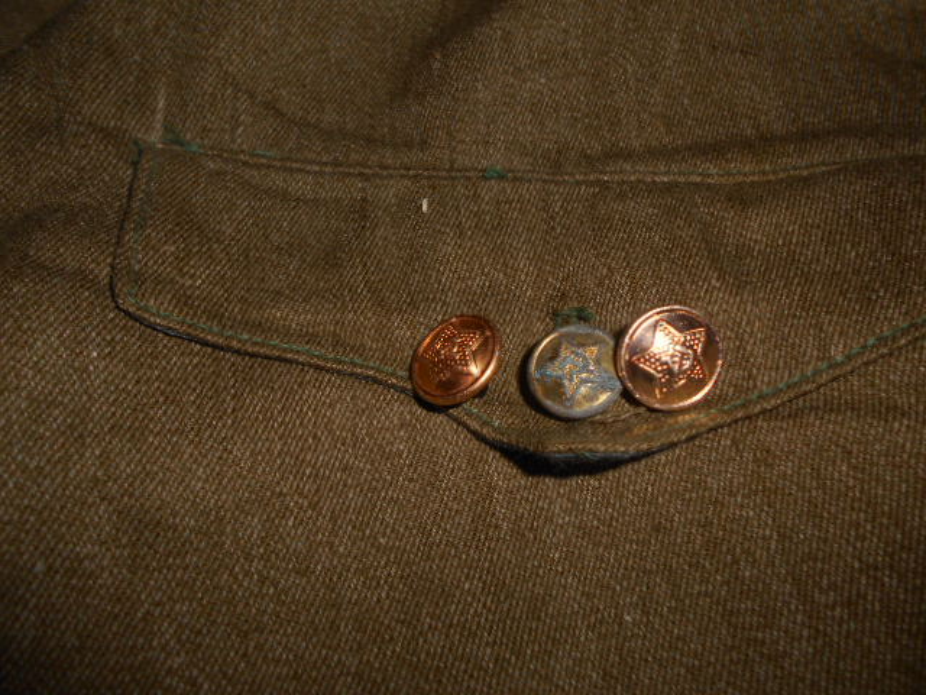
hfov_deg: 67.3
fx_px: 696
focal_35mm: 26
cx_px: 463
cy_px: 348
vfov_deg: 53.1
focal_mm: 4.6
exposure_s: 1/25
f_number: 8
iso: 80
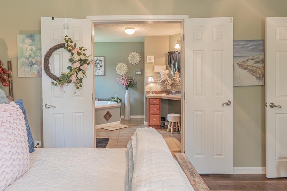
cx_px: 132
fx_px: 223
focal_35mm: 28
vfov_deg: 46.3
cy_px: 83
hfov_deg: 65.4
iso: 160
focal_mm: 16
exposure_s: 1/1.25
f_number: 13
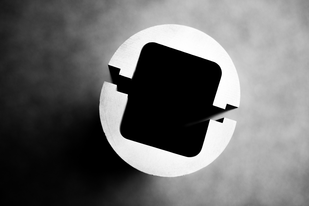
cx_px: 154
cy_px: 103
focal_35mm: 50
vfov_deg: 27.0
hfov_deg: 39.6
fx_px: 429
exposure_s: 1/80
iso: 1000
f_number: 2.5
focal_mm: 50
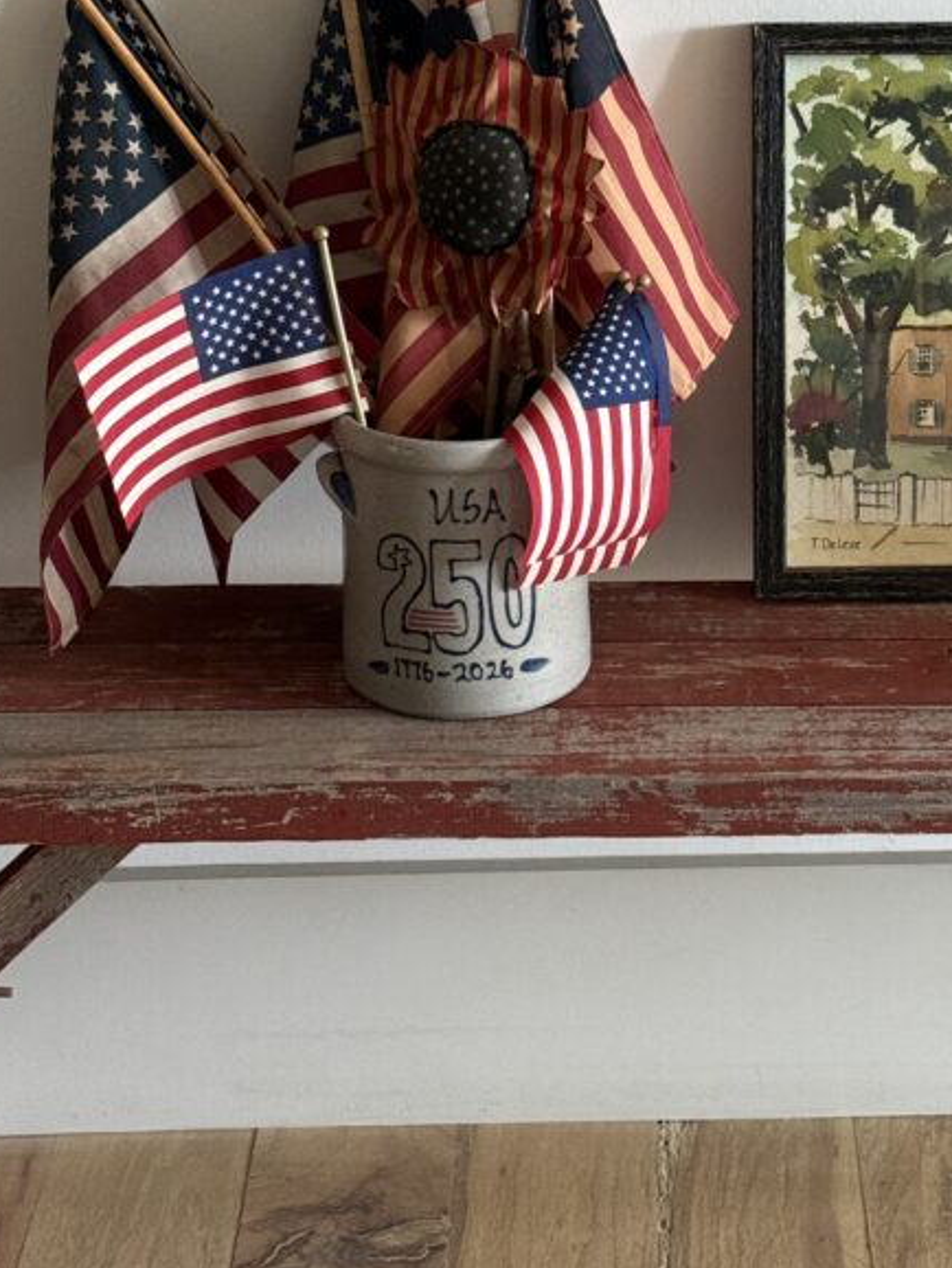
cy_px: 399
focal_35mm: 85
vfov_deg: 22.9
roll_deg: -0.5
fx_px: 3115
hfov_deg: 17.3
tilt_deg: -21.0
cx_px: 741
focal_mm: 6.76
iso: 250
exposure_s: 1/54
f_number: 1.78
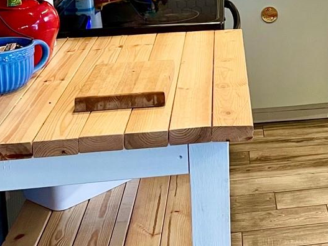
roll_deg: +0.3
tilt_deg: -9.0
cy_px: -57
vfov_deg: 17.7
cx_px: 367
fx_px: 748
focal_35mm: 79
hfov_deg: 23.1
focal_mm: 4.2
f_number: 1.6
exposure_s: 1/60
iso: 100
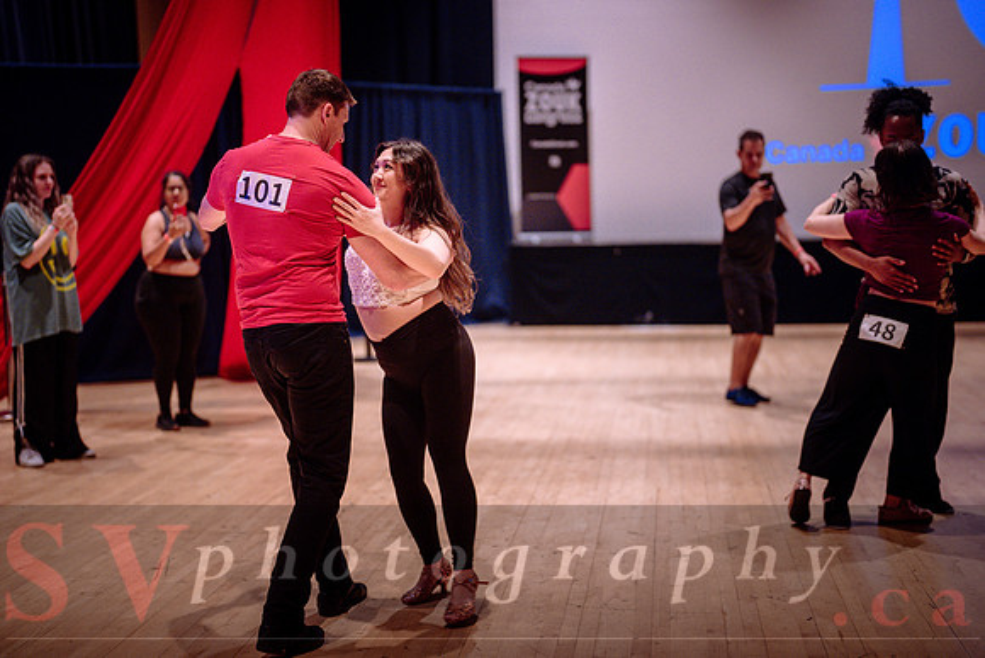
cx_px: 482
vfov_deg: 26.1
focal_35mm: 52
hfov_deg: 38.3
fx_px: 1420
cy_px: 329
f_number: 1.2
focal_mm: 50
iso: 1600
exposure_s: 1/250
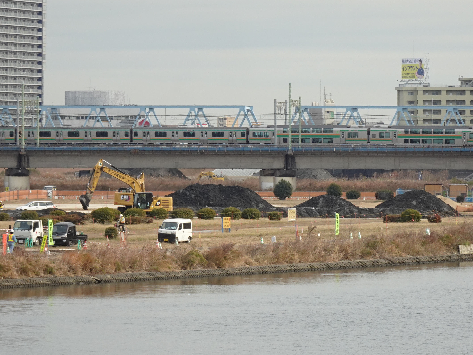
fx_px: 3880
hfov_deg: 7.0
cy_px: 182
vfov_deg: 5.2
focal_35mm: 284
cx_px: 316
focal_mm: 34.21
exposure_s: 1/200
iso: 100
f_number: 6.3
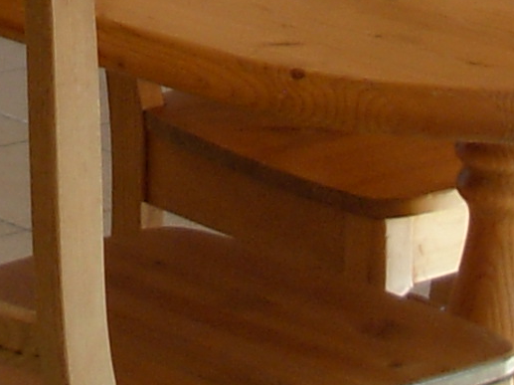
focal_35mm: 226
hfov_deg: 8.7
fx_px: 3353
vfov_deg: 6.2
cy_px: -651
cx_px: 57
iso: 79
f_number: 2.9
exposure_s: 1/45.2
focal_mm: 6.3
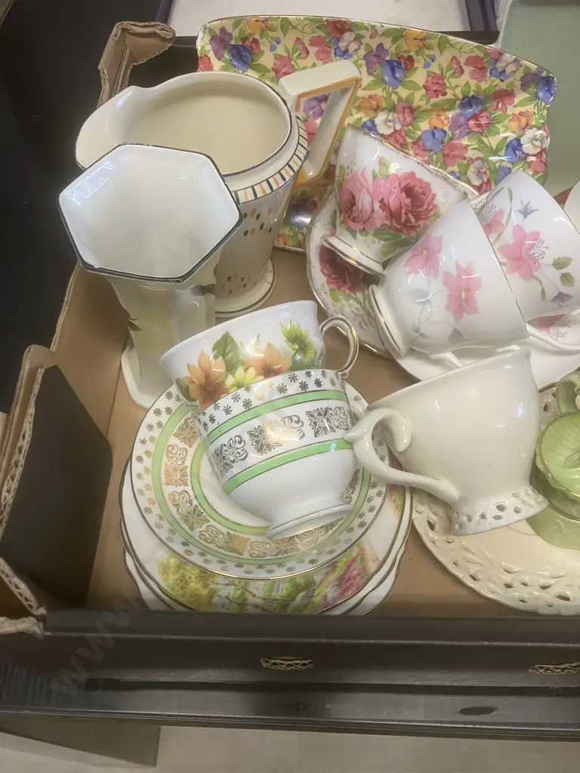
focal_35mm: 28
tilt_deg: -56.6
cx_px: 290
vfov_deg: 63.4
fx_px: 626
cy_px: 386
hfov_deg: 49.7
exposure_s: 1/50
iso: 50
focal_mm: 3.99
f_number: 1.8
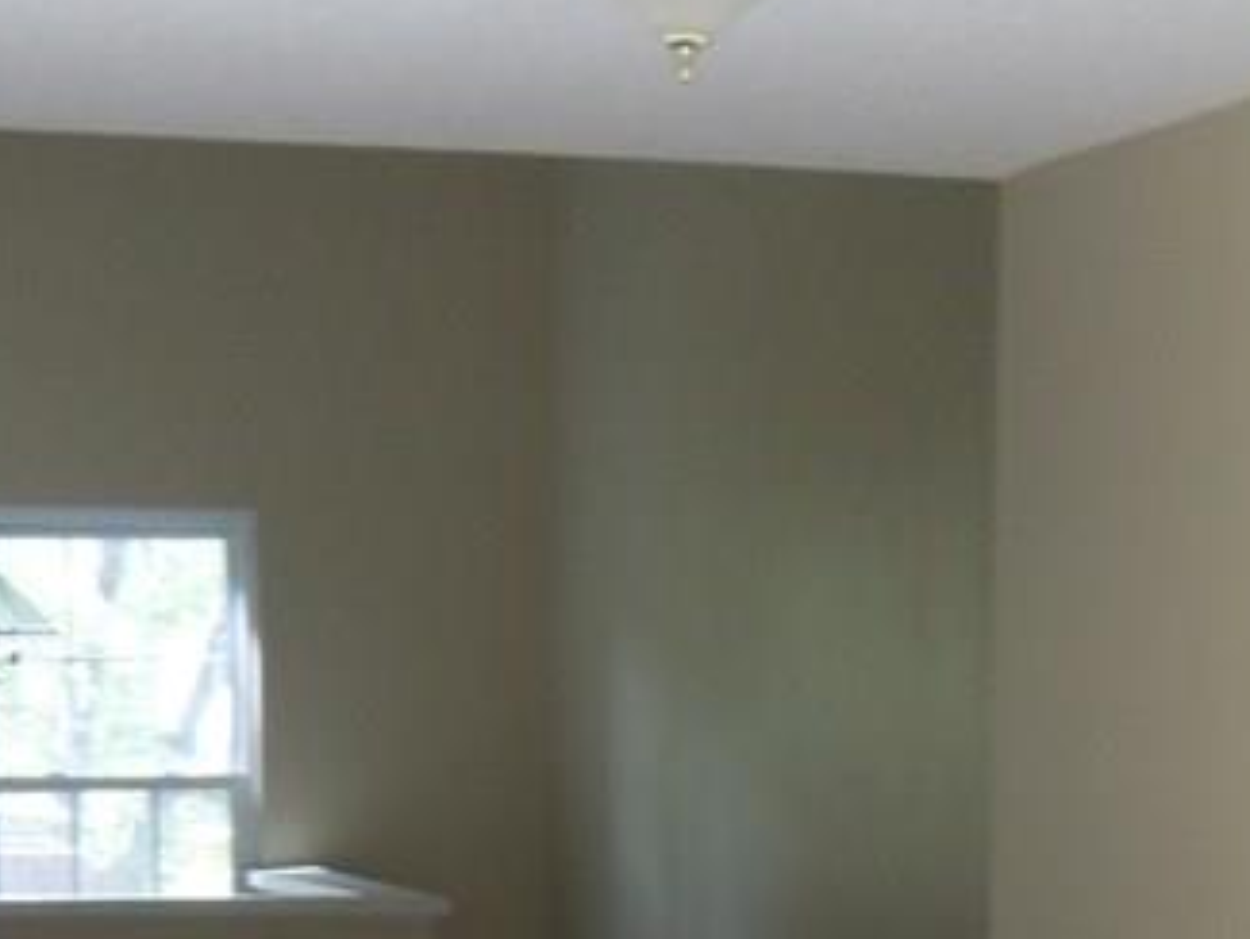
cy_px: 1131
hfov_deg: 18.0
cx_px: 1181
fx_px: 3865
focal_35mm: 107
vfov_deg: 13.5
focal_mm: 6.3
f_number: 2.8
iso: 200
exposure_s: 1/45
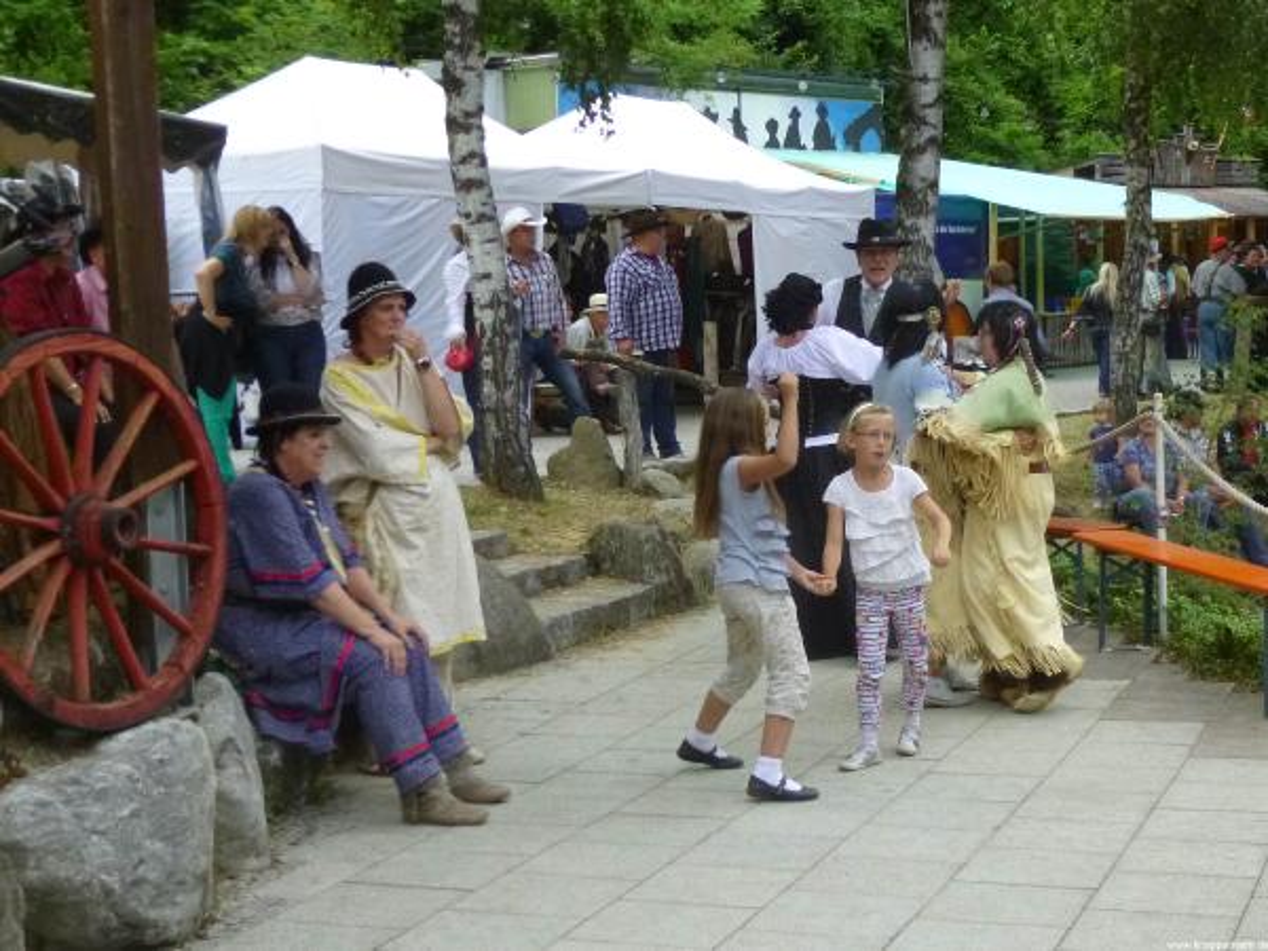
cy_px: 476
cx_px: 634
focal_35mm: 48
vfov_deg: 30.3
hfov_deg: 39.7
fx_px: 1758
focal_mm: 8.6
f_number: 4
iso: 400
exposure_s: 1/125
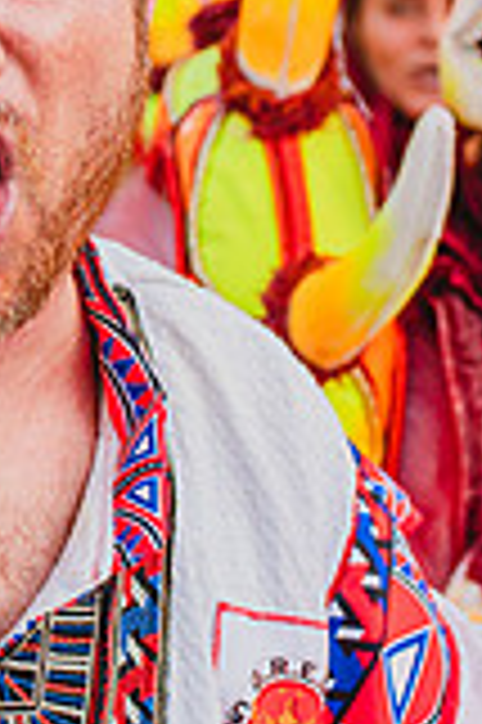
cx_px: -83
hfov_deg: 6.9
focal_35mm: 196
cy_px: 207
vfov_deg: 10.5
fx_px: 3945
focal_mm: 70
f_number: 5.6
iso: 640
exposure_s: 1/1600
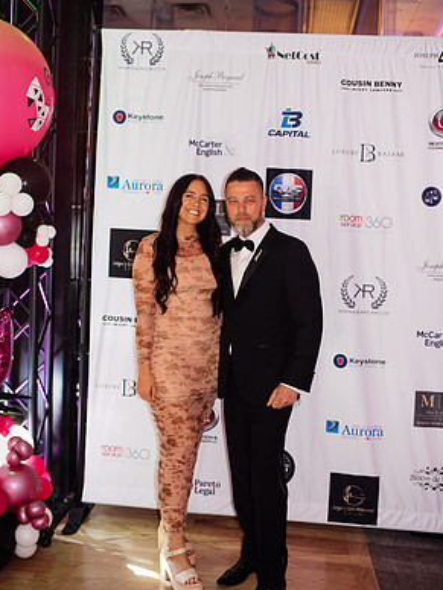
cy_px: 278
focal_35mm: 39
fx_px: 665
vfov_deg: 47.8
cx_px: 224
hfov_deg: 36.8
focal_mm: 35
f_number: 2.5
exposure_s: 1/200
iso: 2500
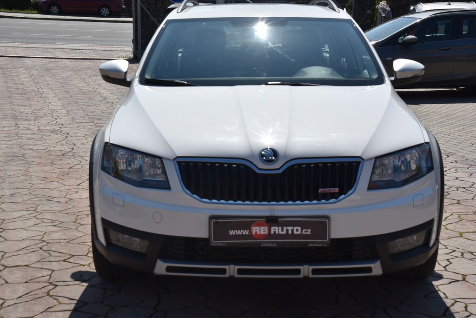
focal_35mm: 62
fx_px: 820
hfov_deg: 32.4
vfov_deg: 21.9
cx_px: 238
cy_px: 159
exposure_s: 1/640
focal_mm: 62
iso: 500
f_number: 13
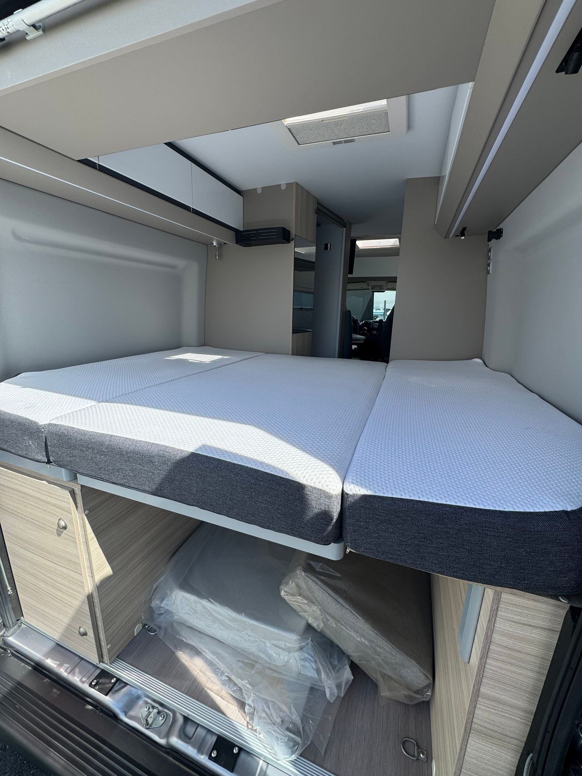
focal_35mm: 14
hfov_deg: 85.7
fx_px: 314
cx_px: 291
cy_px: 388
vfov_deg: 102.1
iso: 40
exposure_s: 1/700
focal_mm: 2.22
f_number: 2.2
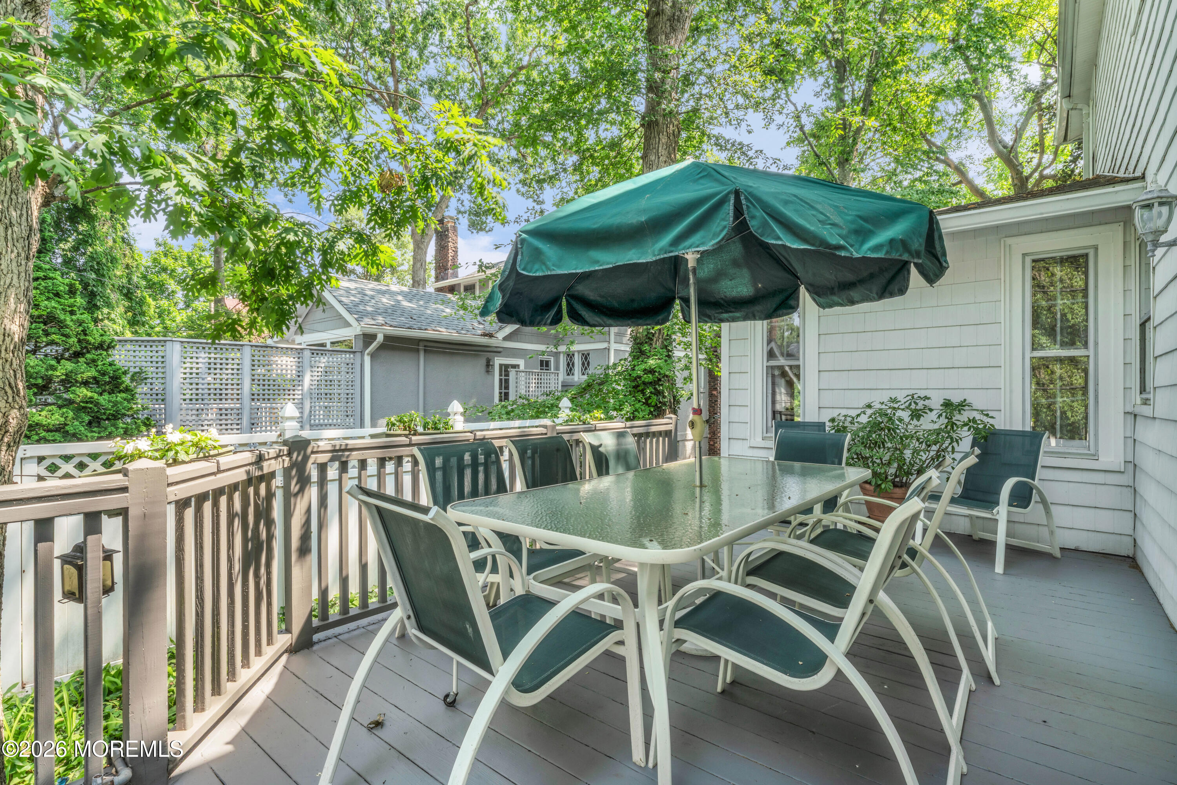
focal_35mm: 17
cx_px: 588
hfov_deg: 93.3
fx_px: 556
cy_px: 392
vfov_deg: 70.5
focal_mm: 17
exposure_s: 1/4
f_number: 22
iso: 100
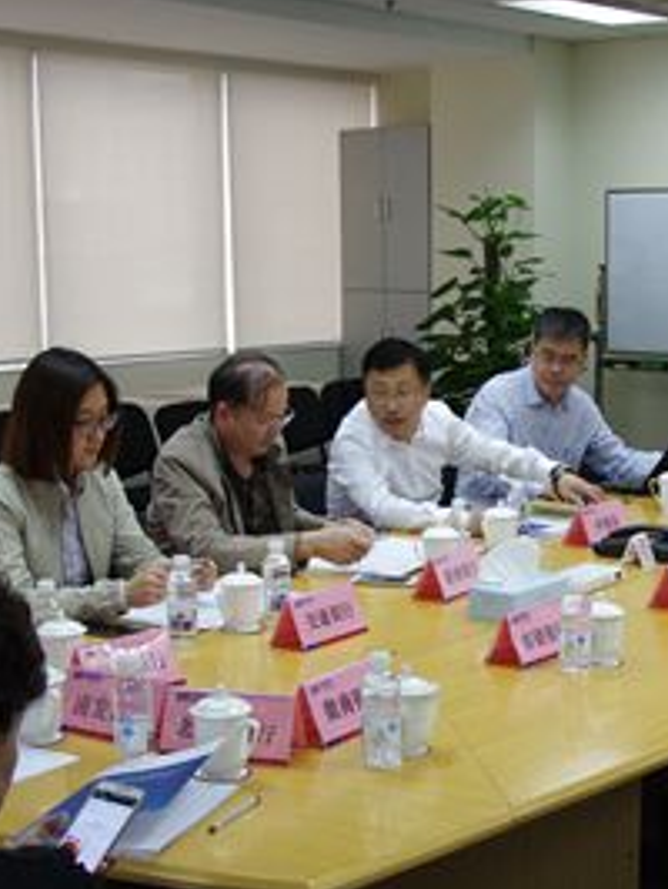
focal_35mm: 65
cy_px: 496
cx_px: 434
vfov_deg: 29.8
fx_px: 1670
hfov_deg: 22.5
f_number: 5
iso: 1600
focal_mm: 24
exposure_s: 1/100
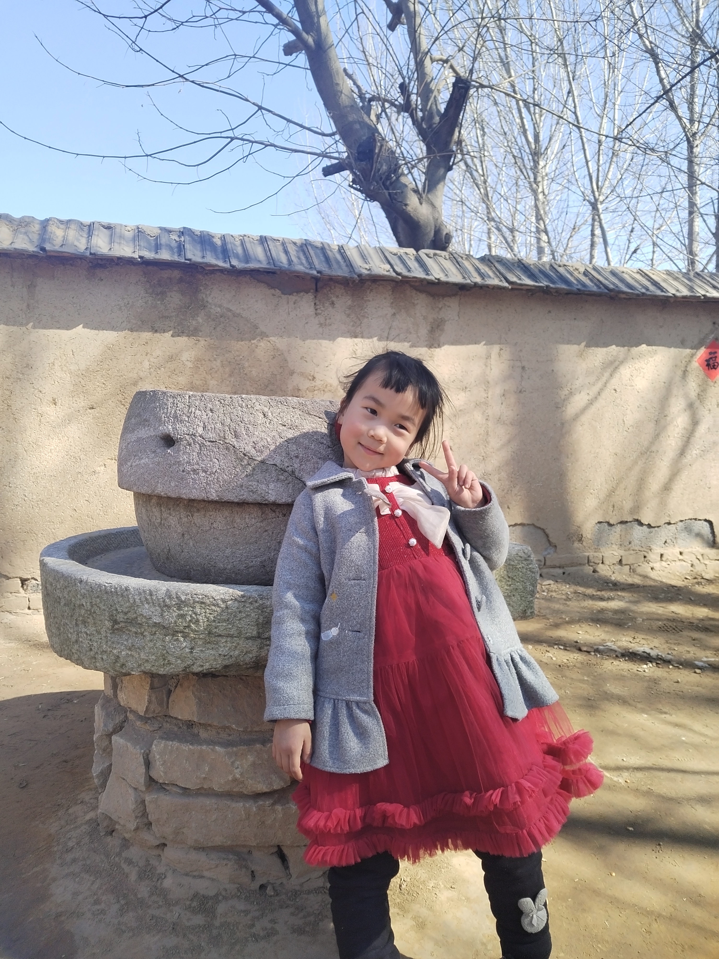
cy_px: 480
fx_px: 720
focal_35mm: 26
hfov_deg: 53.1
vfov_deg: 67.3
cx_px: 360
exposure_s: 1/405
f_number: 1.8
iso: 100
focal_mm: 4.75
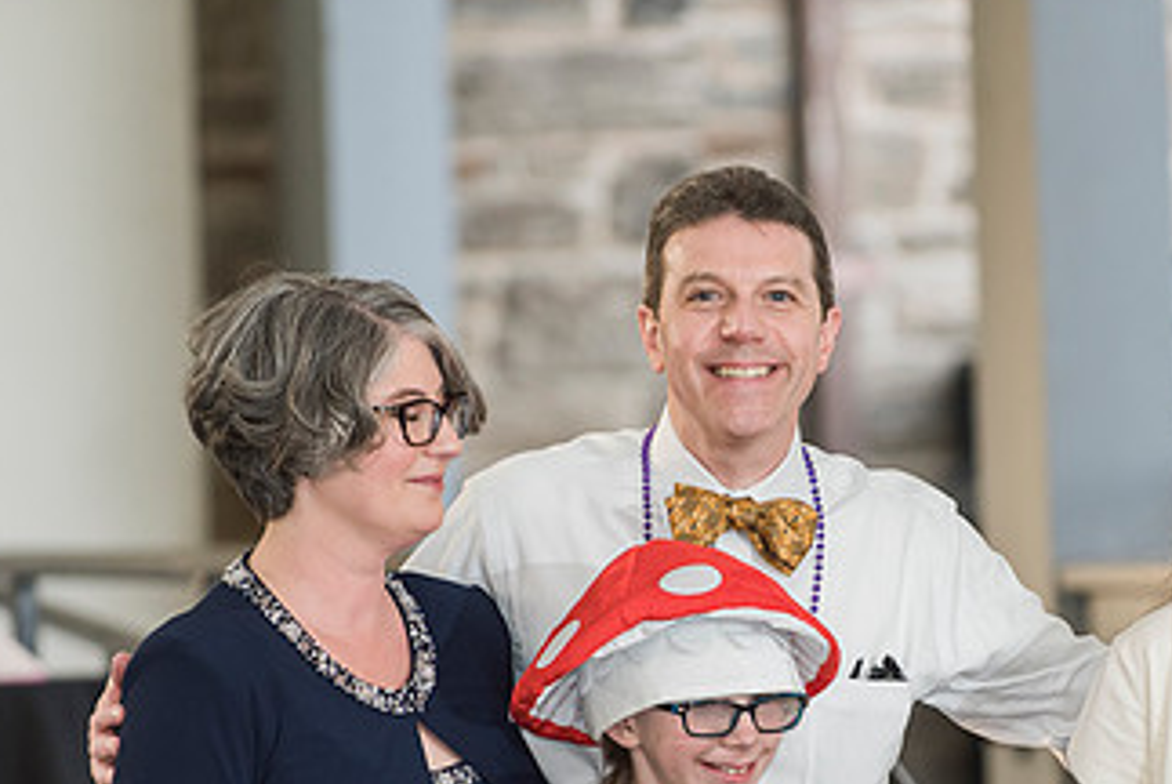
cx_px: 766
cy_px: 677
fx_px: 11698
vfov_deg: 3.8
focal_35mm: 359
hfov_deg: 5.7
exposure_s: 1/160
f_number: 3.5
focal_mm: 200
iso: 1000
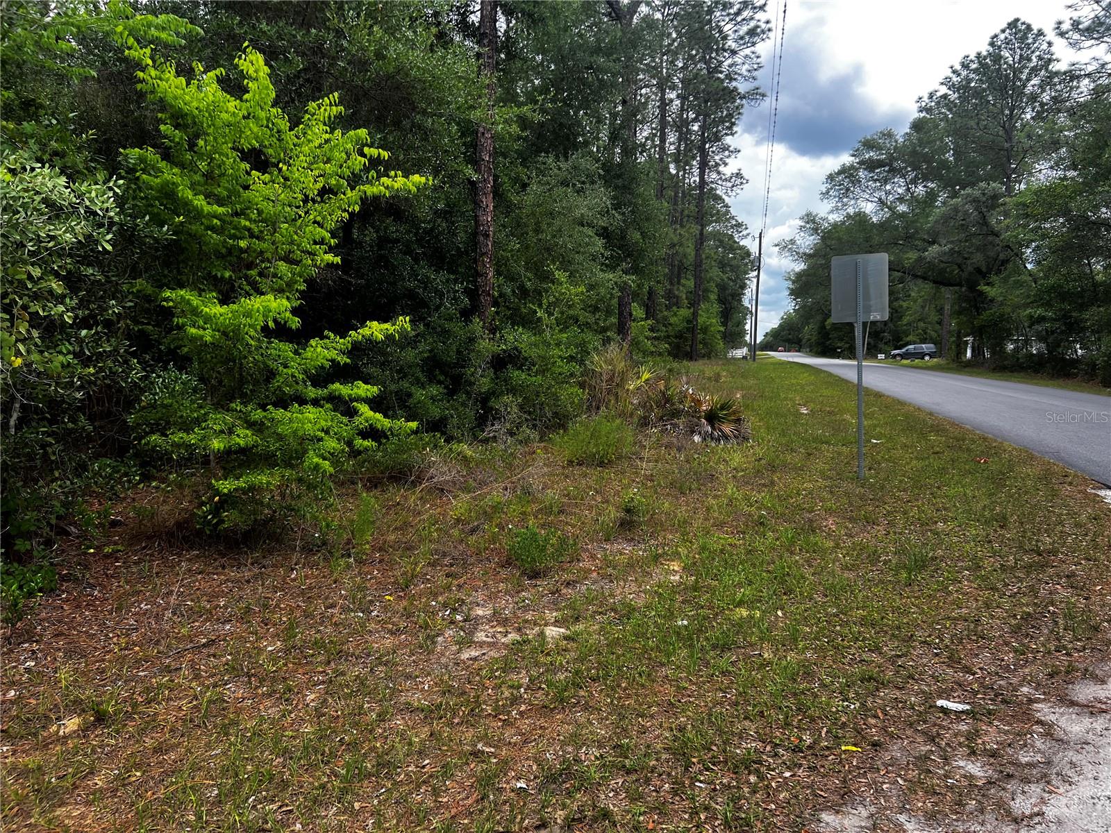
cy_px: 416
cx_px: 556
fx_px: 834
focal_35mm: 26
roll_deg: -1.1
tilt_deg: -3.7
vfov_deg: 53.1
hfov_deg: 67.3
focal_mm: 5.7
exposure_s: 1/859
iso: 50
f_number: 1.5
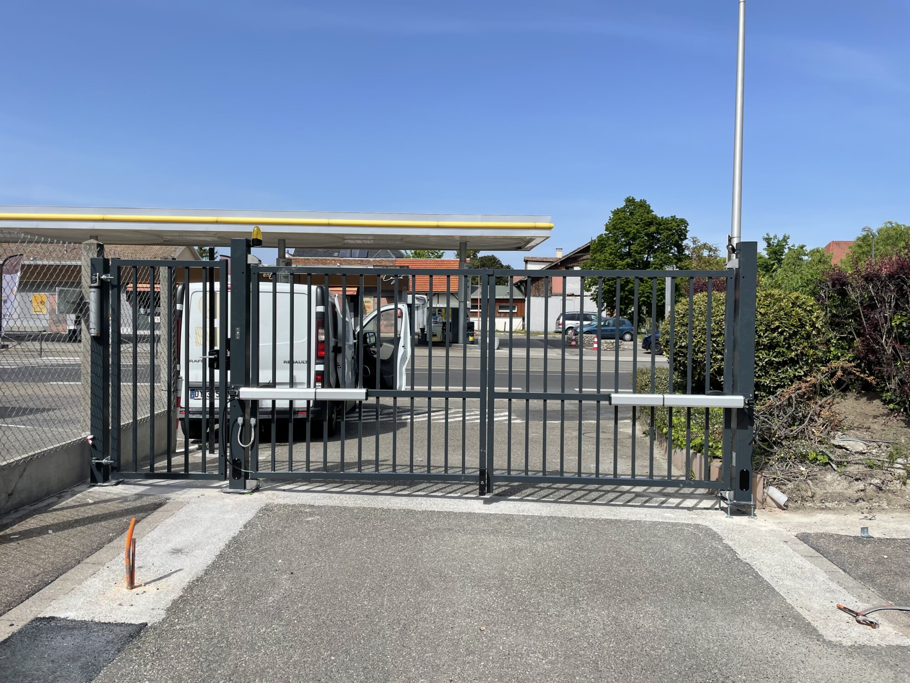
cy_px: 342
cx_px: 455
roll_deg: -0.5
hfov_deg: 67.3
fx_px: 683
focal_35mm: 26
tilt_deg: -1.5
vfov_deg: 53.1
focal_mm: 4.2
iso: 32
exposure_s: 1/4132
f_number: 1.6
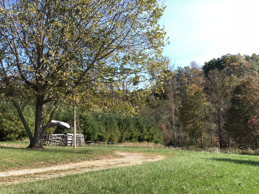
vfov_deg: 25.7
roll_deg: +2.4
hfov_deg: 33.8
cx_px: 130
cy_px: 97
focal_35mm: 57
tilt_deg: +3.3
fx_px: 426
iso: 20
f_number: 2.8
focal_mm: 6.6
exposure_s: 1/197
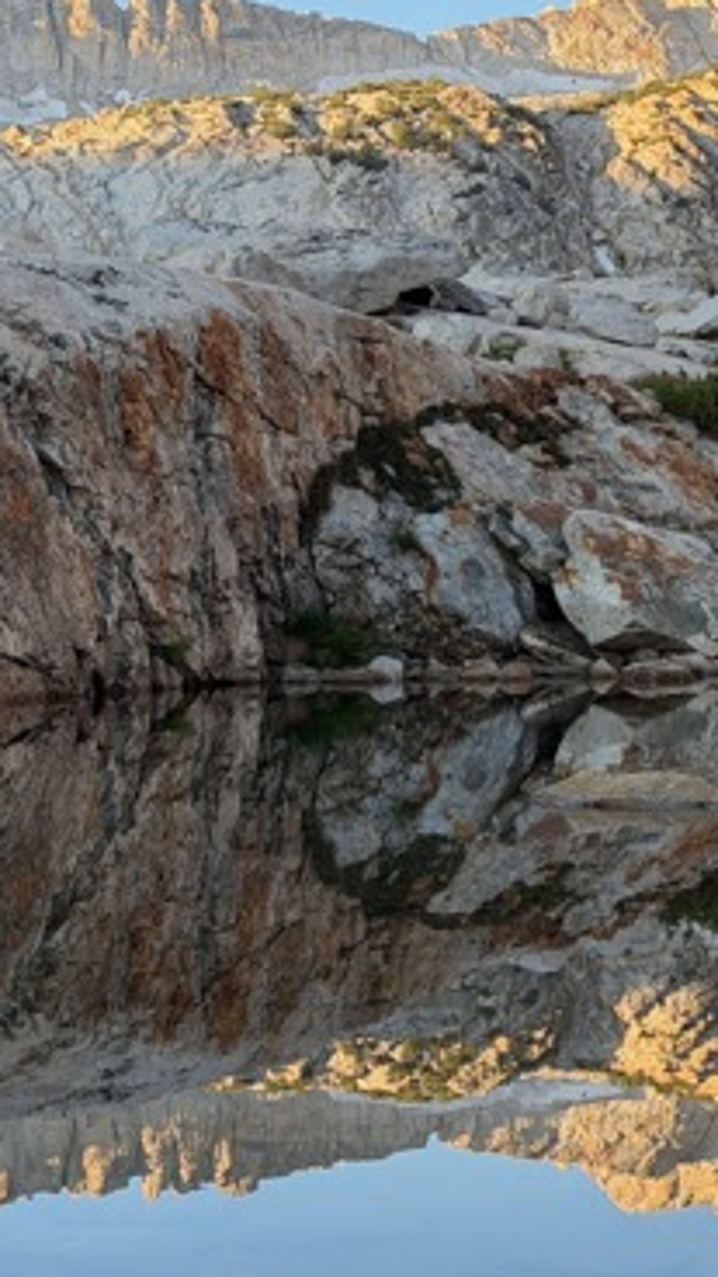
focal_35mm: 91
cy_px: 600
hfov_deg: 13.3
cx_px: 364
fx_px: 3080
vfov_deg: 23.4
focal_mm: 6.76
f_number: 1.78
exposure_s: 1/631
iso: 80
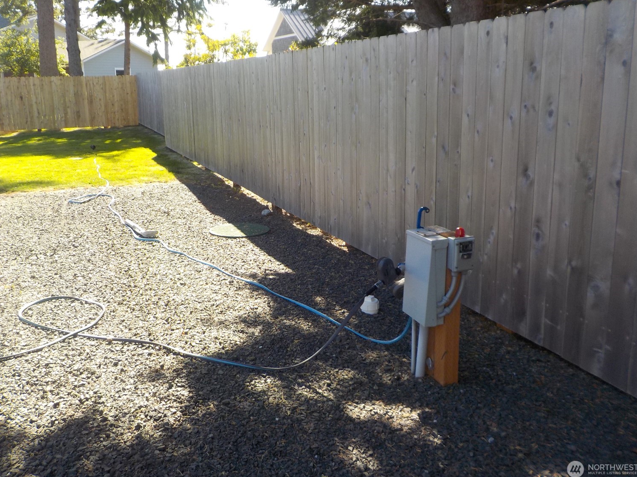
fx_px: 589
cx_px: 300
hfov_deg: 56.8
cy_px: 224
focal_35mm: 32
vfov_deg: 44.1
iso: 125
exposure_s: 1/250
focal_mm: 4.1
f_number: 3.3
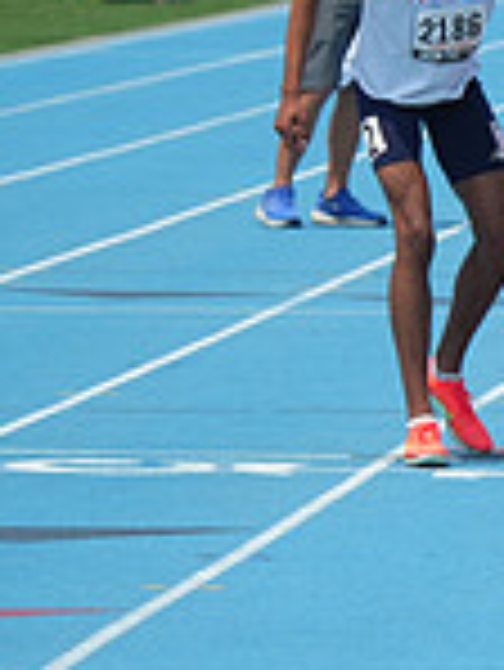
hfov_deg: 2.1
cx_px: 1251
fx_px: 13783
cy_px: 88
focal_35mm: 711
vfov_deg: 2.8
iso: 400
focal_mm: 190
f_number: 5.6
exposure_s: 1/2500
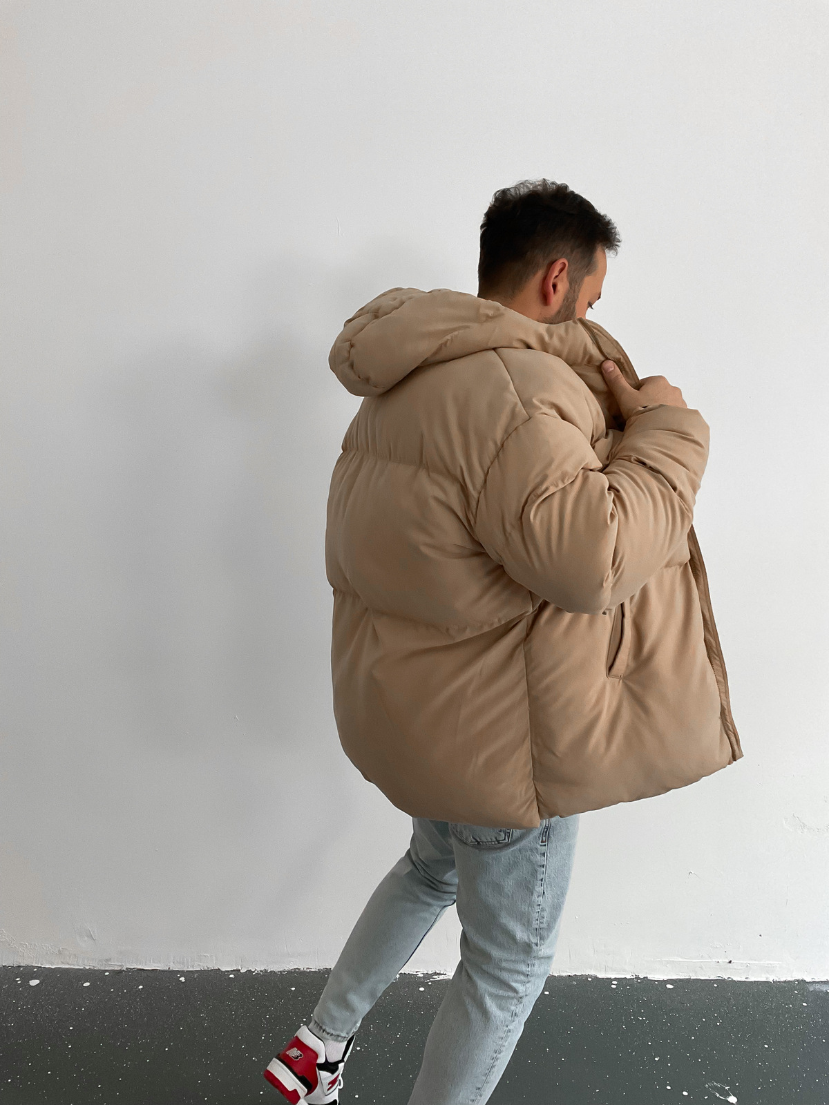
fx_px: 926
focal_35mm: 29
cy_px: 552
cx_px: 414
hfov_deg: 48.2
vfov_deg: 61.7
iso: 125
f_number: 1.8
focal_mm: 3
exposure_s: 1/60
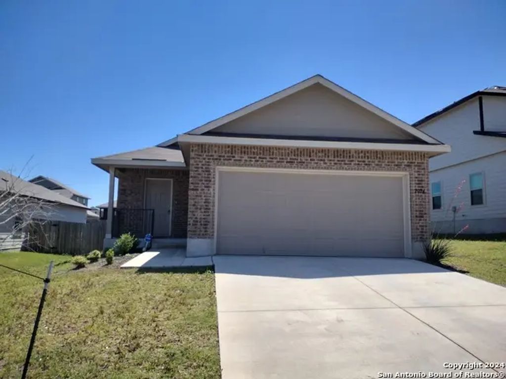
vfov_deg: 51.4
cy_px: 190
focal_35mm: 27
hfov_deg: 65.3
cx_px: 253
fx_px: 395
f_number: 1.7
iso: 100
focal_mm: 4.71
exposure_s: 1/3204
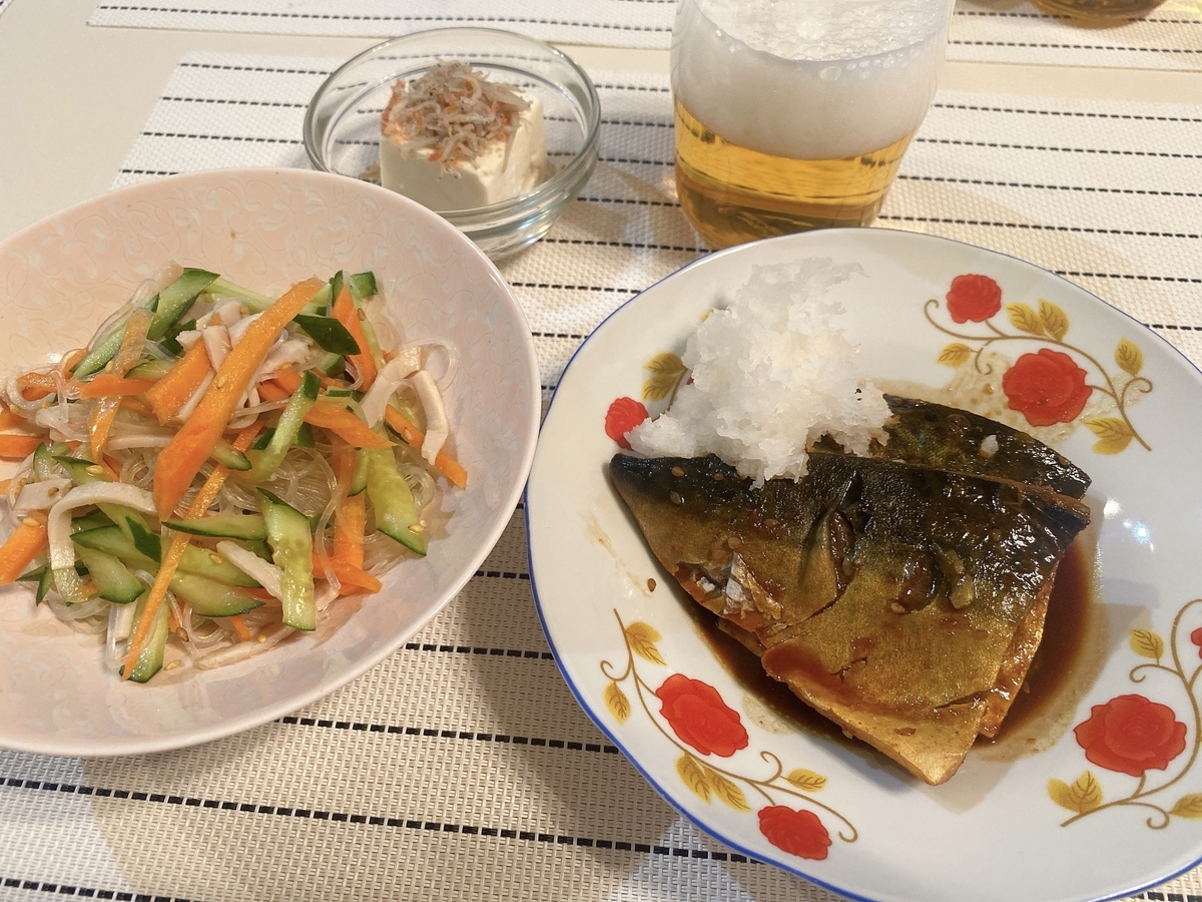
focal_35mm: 26
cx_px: 601
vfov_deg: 53.1
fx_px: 903
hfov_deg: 67.3
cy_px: 451
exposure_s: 1/50
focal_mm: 4.25
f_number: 1.8
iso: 200
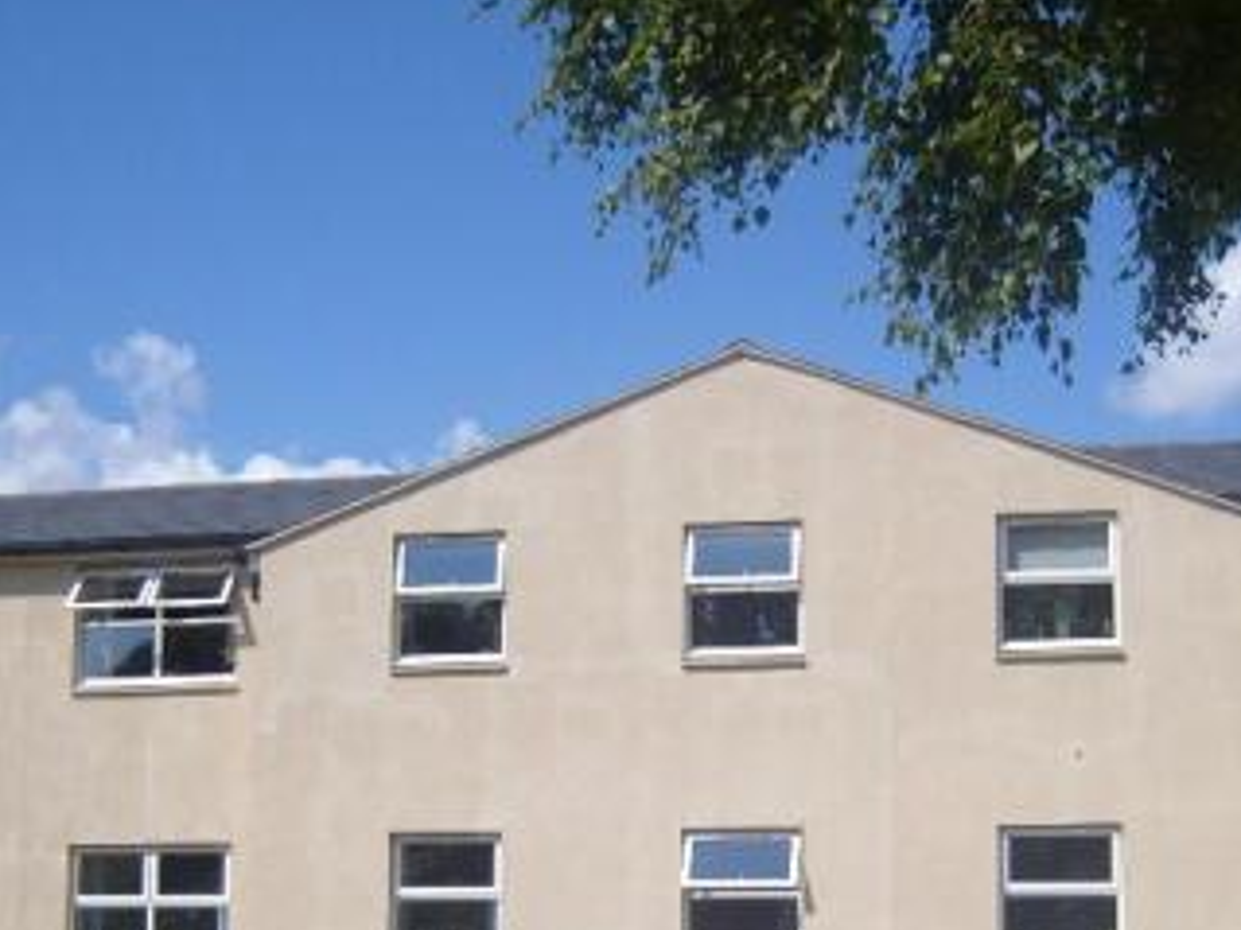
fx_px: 2294
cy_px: 811
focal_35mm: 64
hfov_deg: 30.2
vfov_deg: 22.4
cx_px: 694
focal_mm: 7.4
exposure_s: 1/350
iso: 80
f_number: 7.1
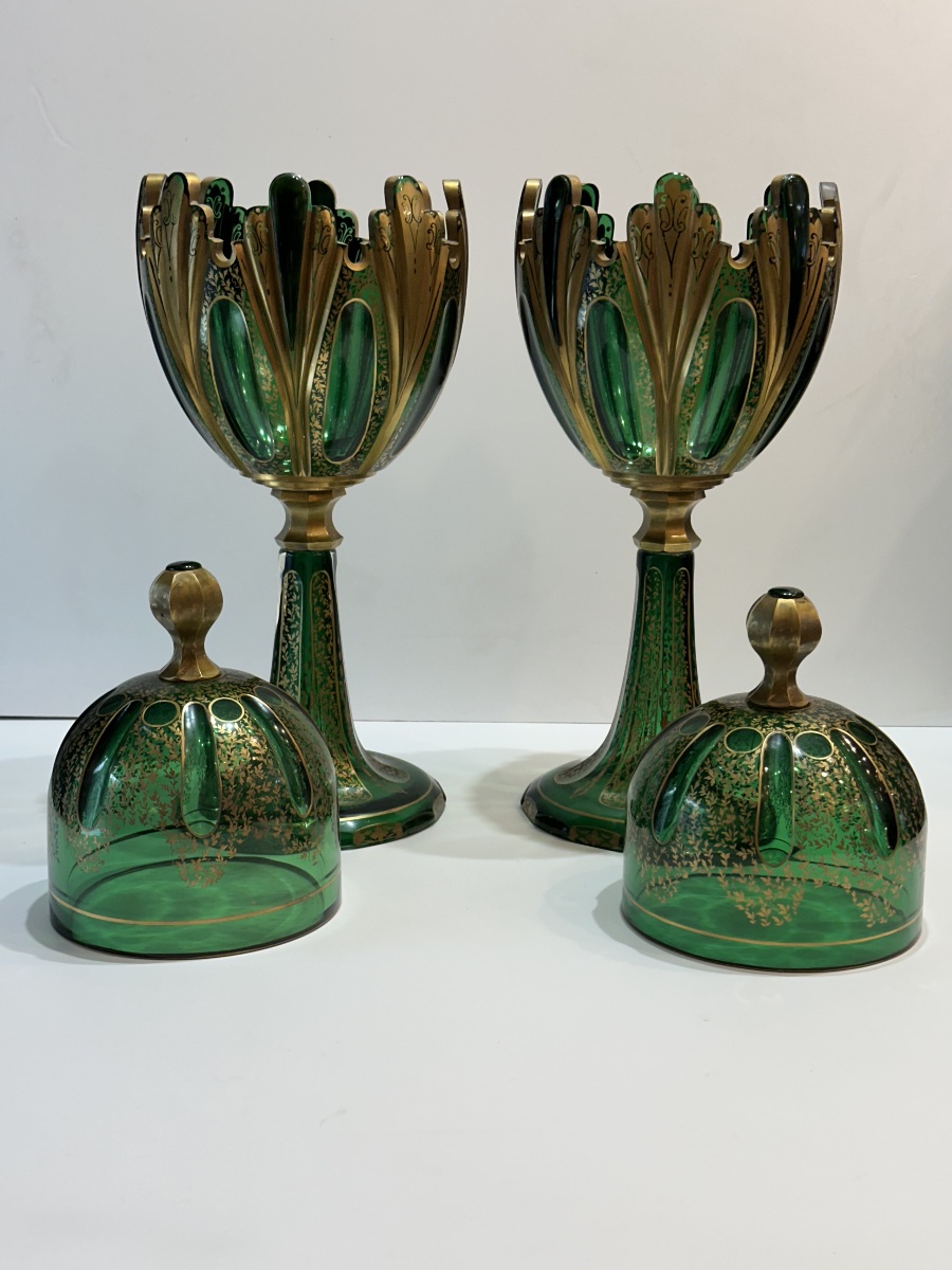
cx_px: 476
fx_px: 1760
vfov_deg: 39.7
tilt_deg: -11.5
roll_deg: -1.1
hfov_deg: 30.3
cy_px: 635
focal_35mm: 48
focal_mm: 6.86
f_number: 1.78
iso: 64
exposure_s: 1/100
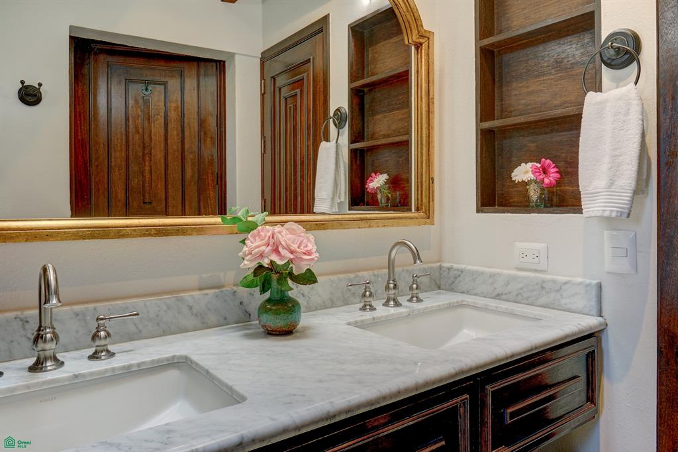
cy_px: 226
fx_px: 452
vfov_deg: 53.1
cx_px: 339
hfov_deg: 73.8
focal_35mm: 24
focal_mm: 16
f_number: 8
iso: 125
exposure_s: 1/8
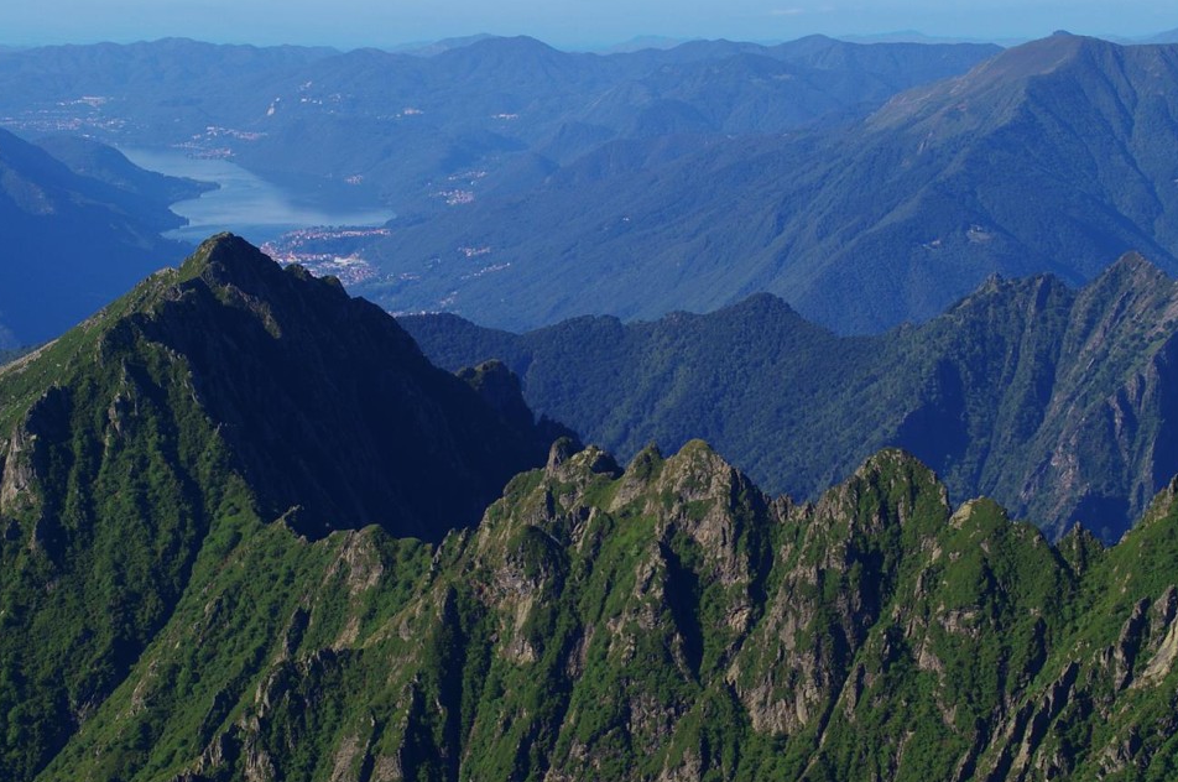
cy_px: 376
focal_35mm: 113
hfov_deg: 18.1
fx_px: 3693
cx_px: 620
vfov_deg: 12.1
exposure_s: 1/350
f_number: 9.5
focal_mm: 70
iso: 200
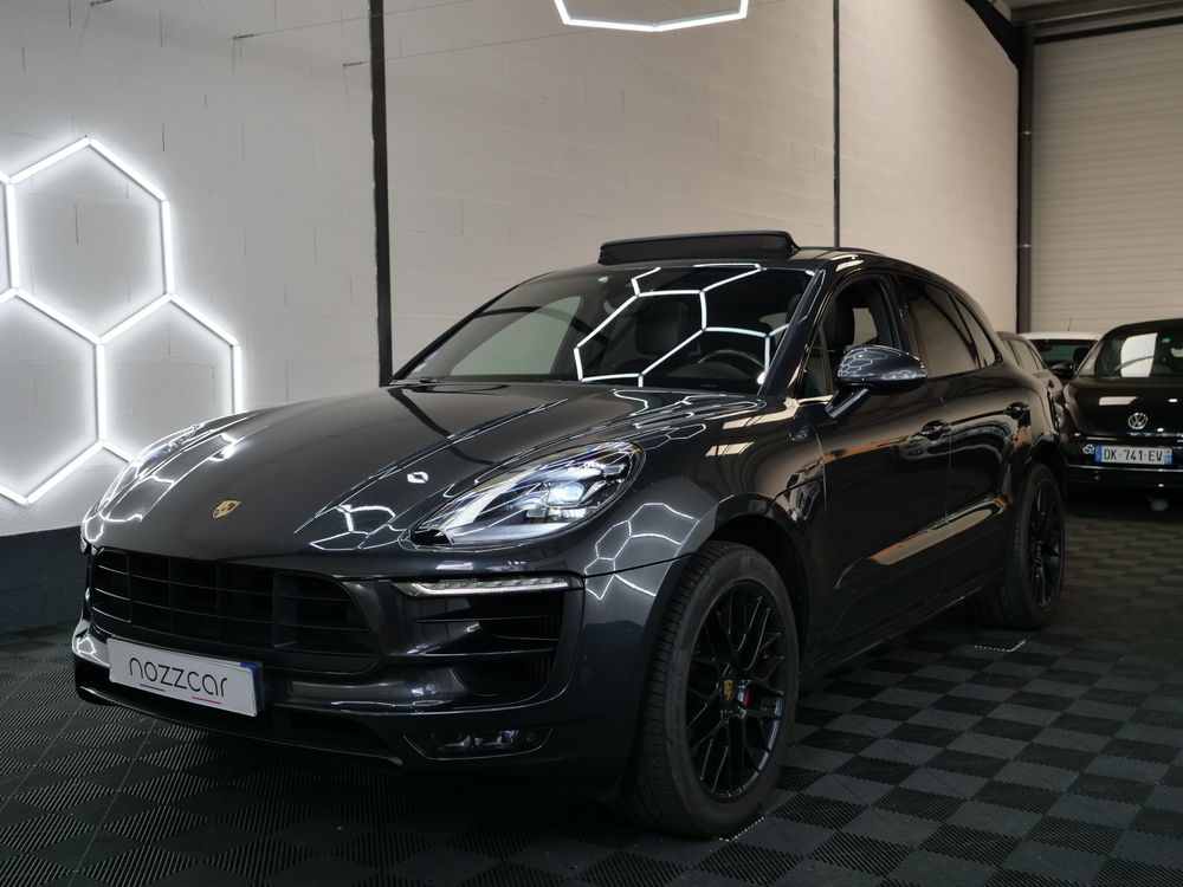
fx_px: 1230
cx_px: 592
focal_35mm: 36
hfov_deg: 51.4
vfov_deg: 39.7
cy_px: 444
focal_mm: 18
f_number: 3.3
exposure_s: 1/80
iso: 200
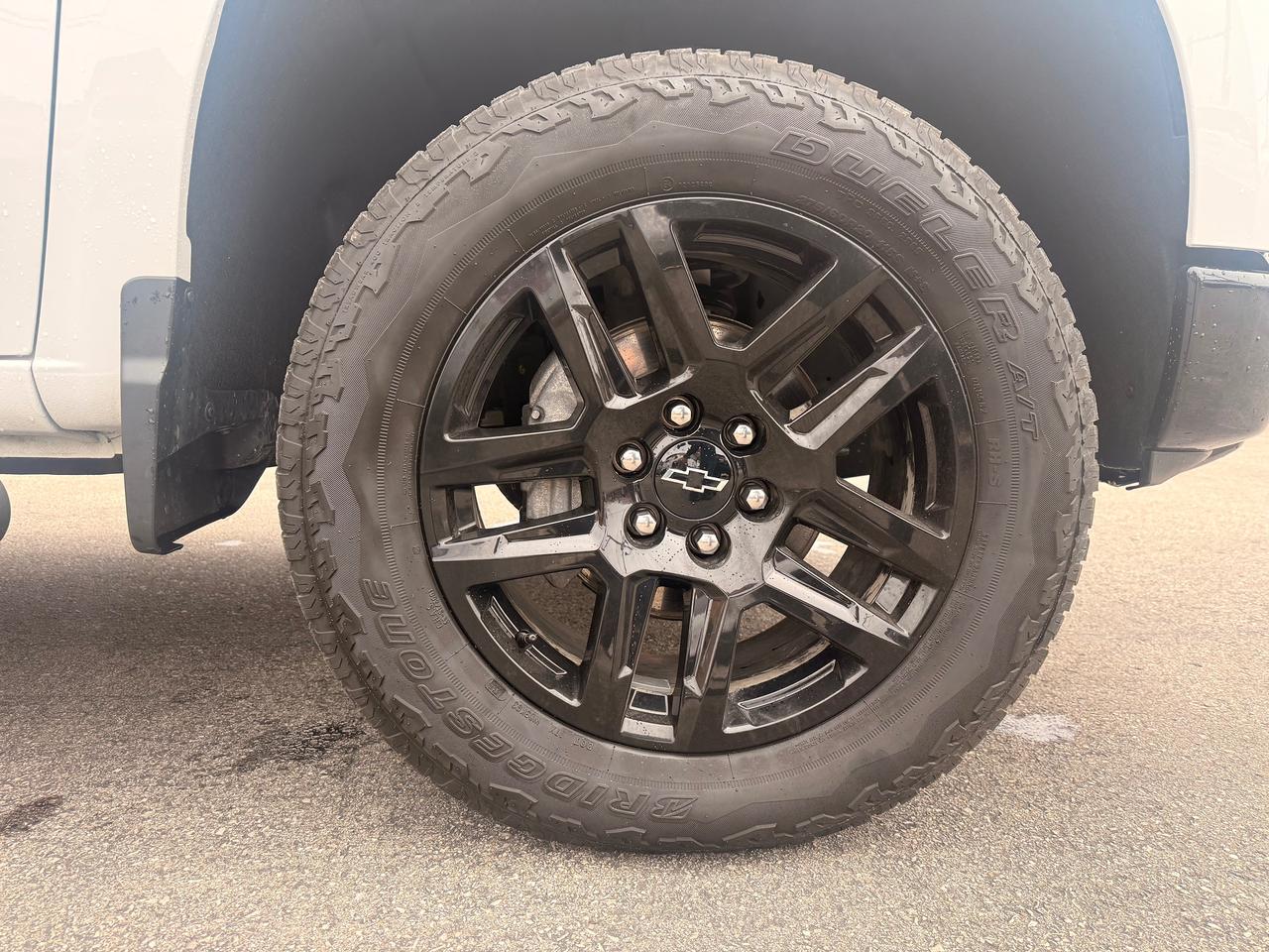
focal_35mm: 24
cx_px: 634
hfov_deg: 71.6
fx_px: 880
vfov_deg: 56.8
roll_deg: +0.5
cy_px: 476
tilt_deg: -7.3
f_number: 1.78
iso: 100
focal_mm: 6.76
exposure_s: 1/796
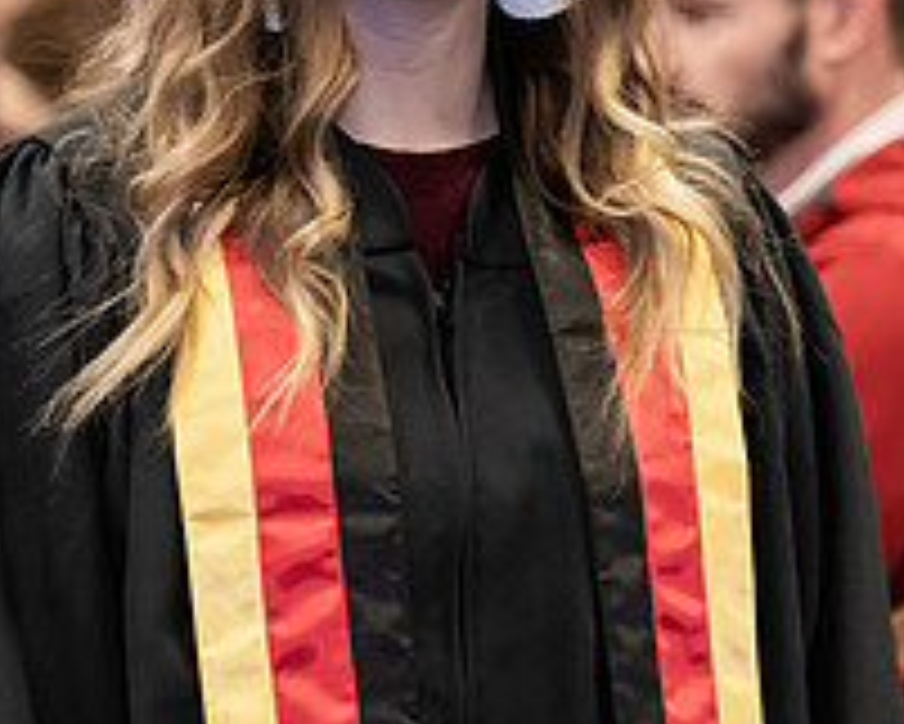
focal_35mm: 298
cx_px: 747
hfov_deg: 6.5
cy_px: 164
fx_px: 7977
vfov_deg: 5.2
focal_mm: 110
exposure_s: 1/200
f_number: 3.2
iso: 2000
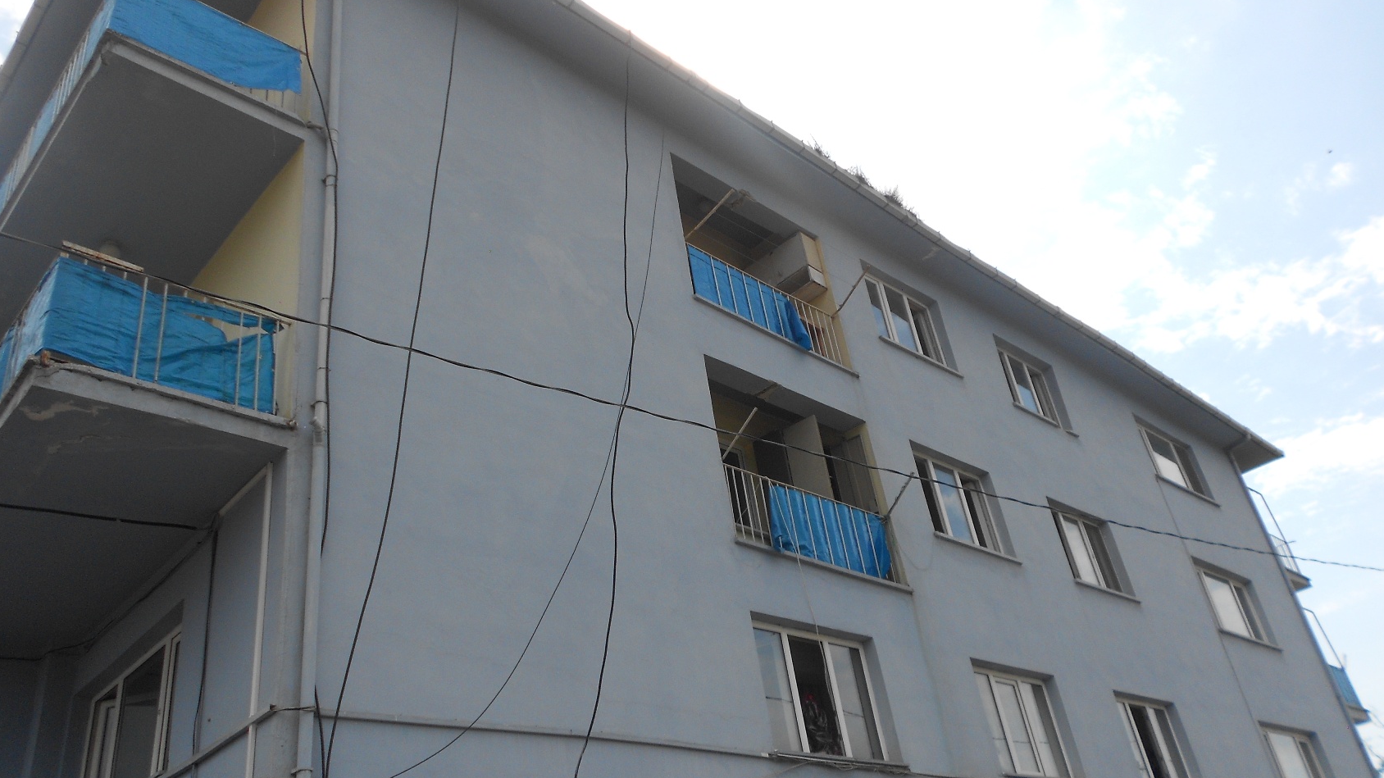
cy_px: 403
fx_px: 1064
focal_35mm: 29
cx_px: 690
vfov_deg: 40.2
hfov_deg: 66.1
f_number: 3.2
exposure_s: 1/1250
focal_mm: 4.6
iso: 80
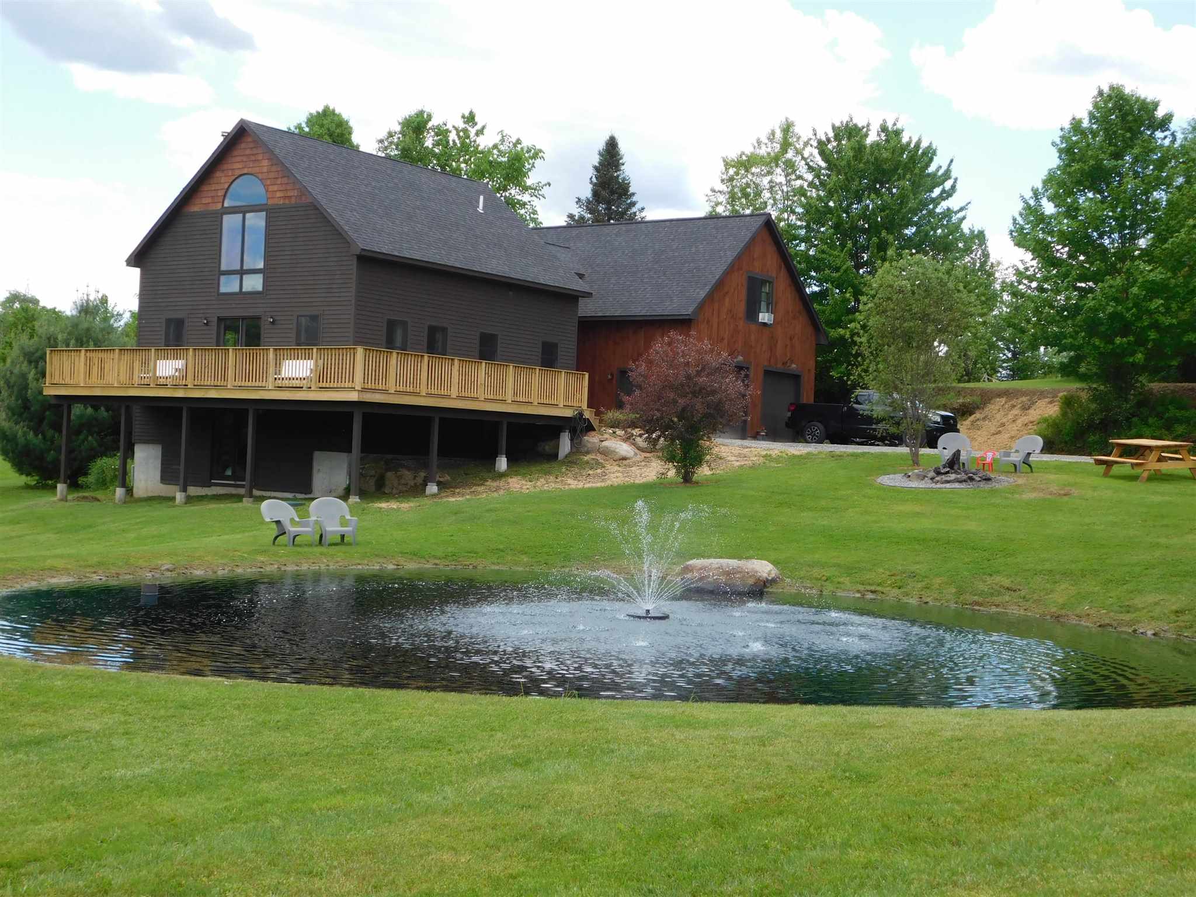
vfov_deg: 32.2
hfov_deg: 42.1
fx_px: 1555
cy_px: 448
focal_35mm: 45
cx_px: 598
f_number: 3.7
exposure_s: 1/500
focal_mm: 8
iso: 125
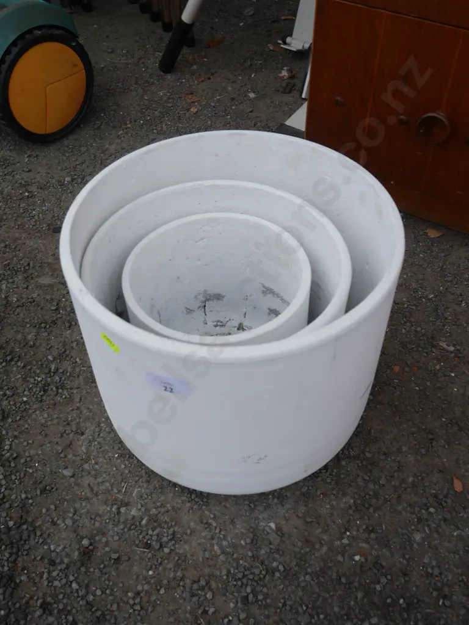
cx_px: 234
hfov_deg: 39.7
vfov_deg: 51.4
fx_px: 650
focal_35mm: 36
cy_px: 312
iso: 200
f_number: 5
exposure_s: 1/80
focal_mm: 18
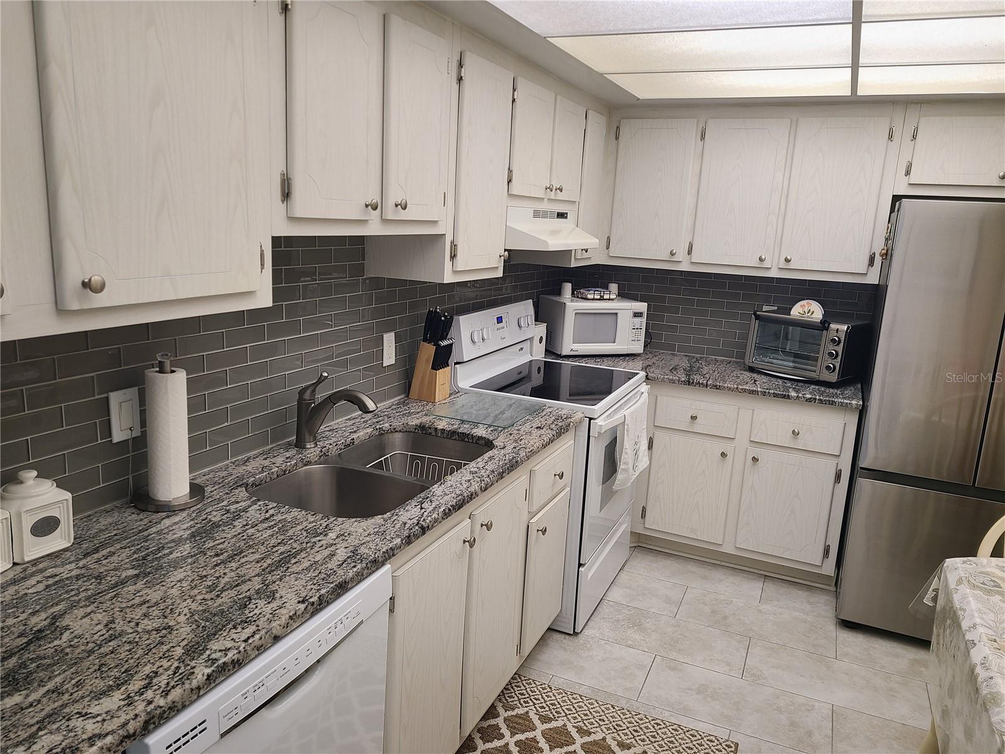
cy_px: 377
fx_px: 755
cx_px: 502
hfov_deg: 67.3
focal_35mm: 26
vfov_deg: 53.1
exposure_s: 1/60
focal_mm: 5.4
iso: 64
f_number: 1.8
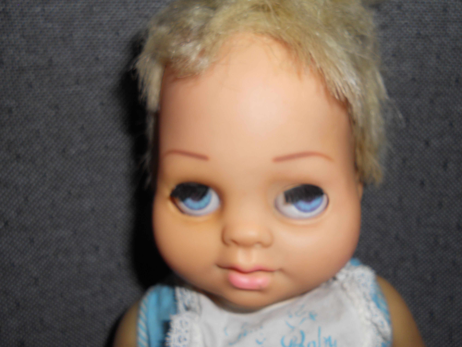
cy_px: 174
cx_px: 231
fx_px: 427
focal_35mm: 32
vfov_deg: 44.2
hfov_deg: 56.8
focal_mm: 5.8
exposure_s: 1/25
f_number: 8.8
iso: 80
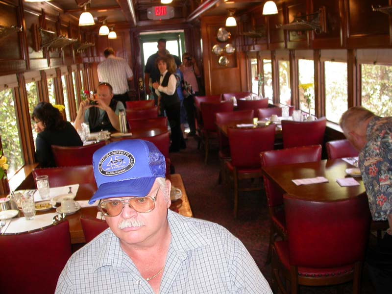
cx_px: 196
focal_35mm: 38
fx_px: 430
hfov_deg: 49.0
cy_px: 147
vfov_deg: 37.7
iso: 100
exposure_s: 1/30
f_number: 2.6
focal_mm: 7.85
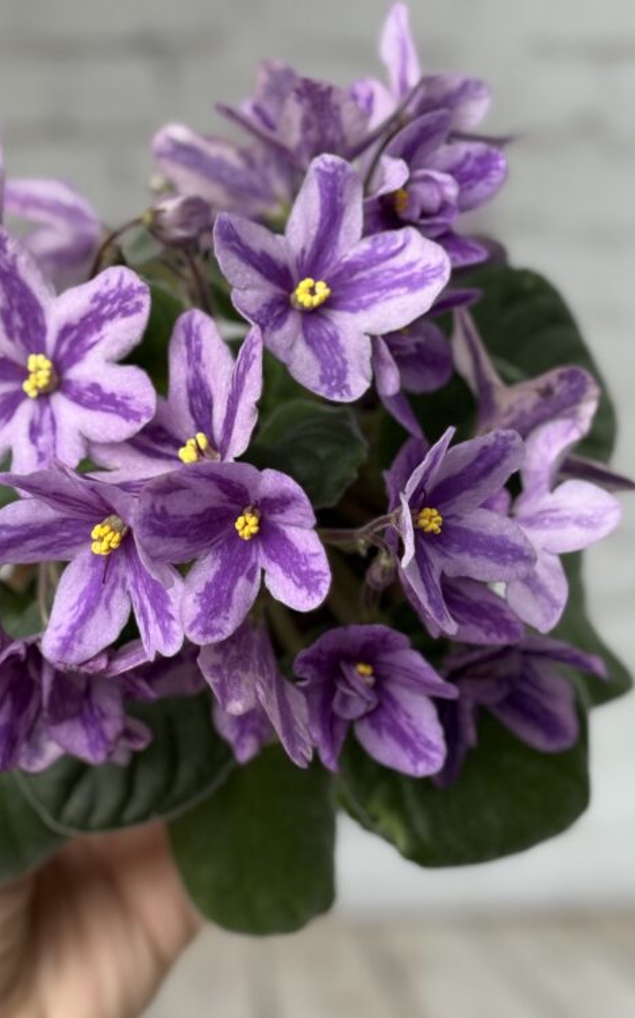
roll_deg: +0.6
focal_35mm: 75
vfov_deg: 27.5
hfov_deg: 17.3
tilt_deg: -31.1
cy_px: 468
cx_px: 207
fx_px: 2079
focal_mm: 5.96
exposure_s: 1/100
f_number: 1.6
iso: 40
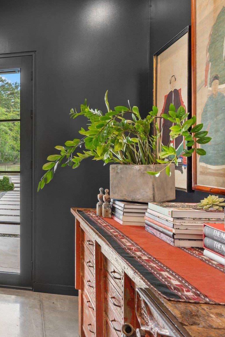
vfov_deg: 61.9
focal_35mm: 30
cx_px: -39
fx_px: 281
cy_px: 166
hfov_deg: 35.3
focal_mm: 17
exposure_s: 1.3
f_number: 9
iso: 100
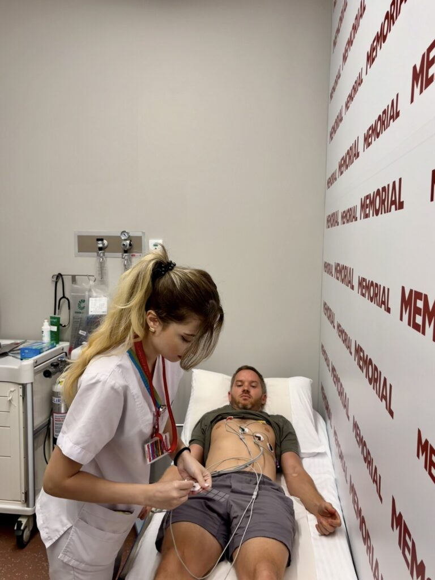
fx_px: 436
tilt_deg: -2.8
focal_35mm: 26
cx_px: 218
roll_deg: -1.3
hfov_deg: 53.1
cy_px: 290
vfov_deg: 67.3
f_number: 1.6
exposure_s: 1/100
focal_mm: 5.96
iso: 125
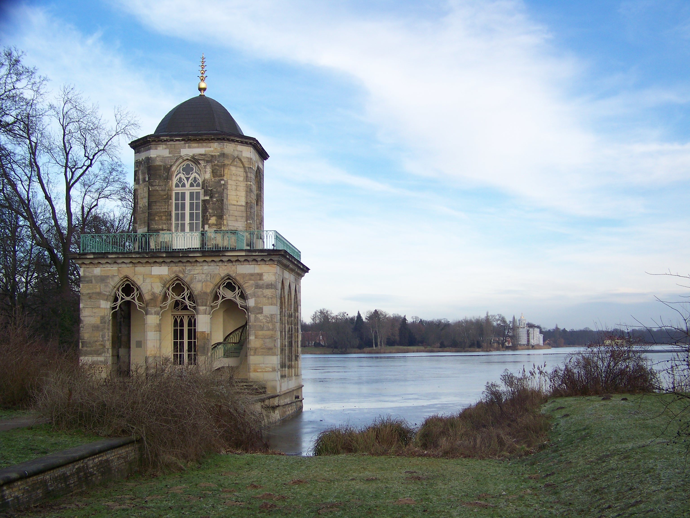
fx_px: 857
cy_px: 259
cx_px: 345
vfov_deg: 33.6
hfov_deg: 43.9
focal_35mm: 43
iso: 64
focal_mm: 6.75
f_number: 2.8
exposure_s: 1/250
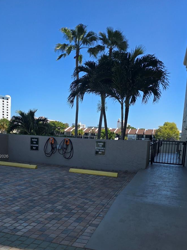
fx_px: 223
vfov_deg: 57.6
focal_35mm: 31
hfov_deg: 45.4
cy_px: 157
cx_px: 83
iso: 12
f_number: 1.7
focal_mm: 6.3
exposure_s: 1/655
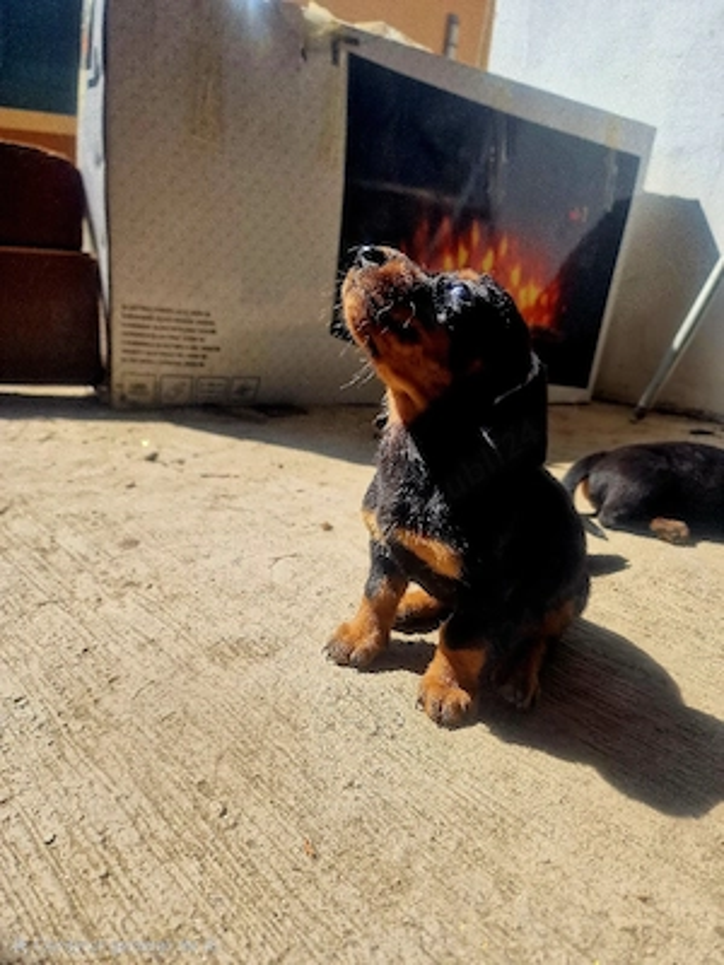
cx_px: 362
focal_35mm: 23
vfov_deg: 73.9
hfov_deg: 58.9
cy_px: 482
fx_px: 641
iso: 50
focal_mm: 6.4
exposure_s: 1/1000
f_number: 1.8
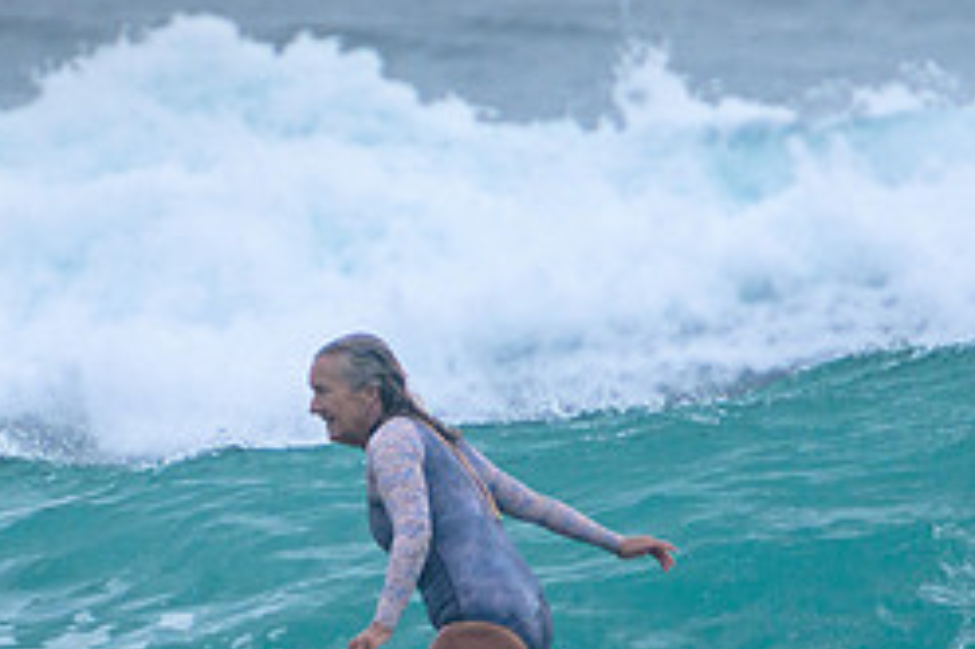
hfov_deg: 1.6
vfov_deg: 1.1
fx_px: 34886
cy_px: 546
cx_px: 90
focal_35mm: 1289
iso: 500
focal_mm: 400
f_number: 5.6
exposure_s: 1/2000
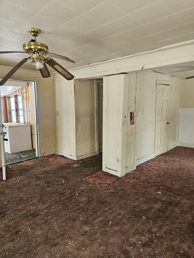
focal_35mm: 23
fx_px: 172
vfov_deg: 73.9
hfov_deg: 58.9
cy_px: 129
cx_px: 97
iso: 160
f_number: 1.7
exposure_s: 1/120
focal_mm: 6.3
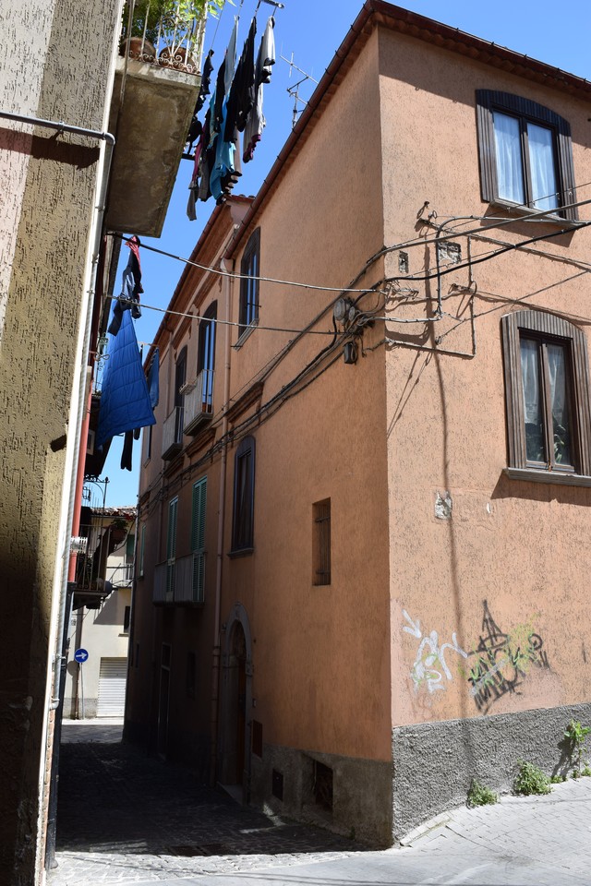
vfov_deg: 67.4
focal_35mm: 27
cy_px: 443
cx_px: 296
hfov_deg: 47.9
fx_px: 665
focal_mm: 18
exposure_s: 1/320
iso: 200
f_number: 8
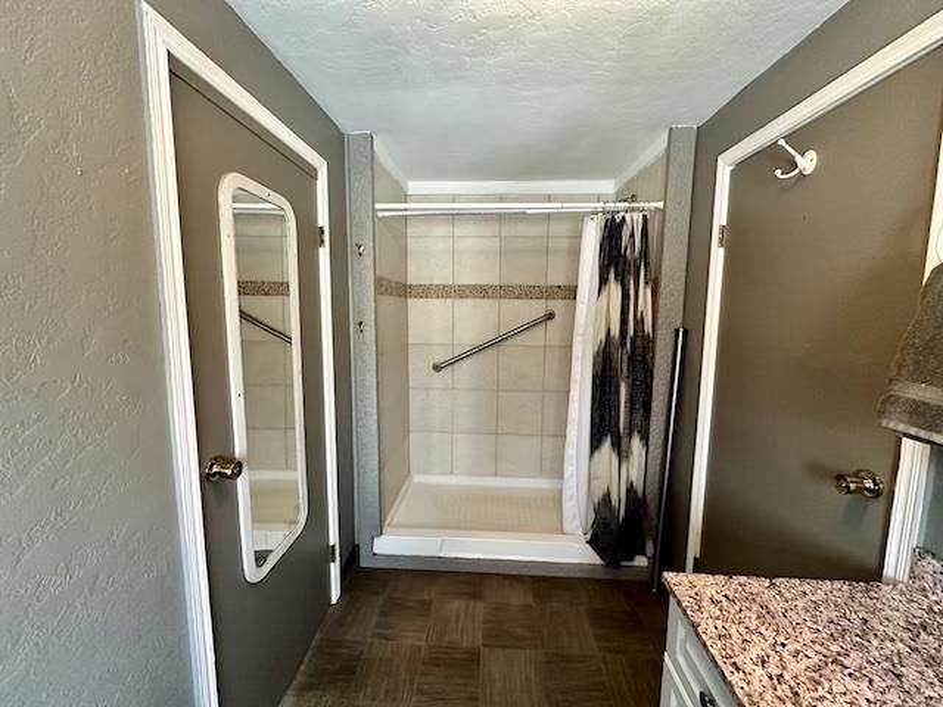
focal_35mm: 14
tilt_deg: -6.9
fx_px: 381
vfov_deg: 85.7
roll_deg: -1.3
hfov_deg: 102.1
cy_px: 354
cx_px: 472
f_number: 2.2
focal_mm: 2.22
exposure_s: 1/60
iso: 320
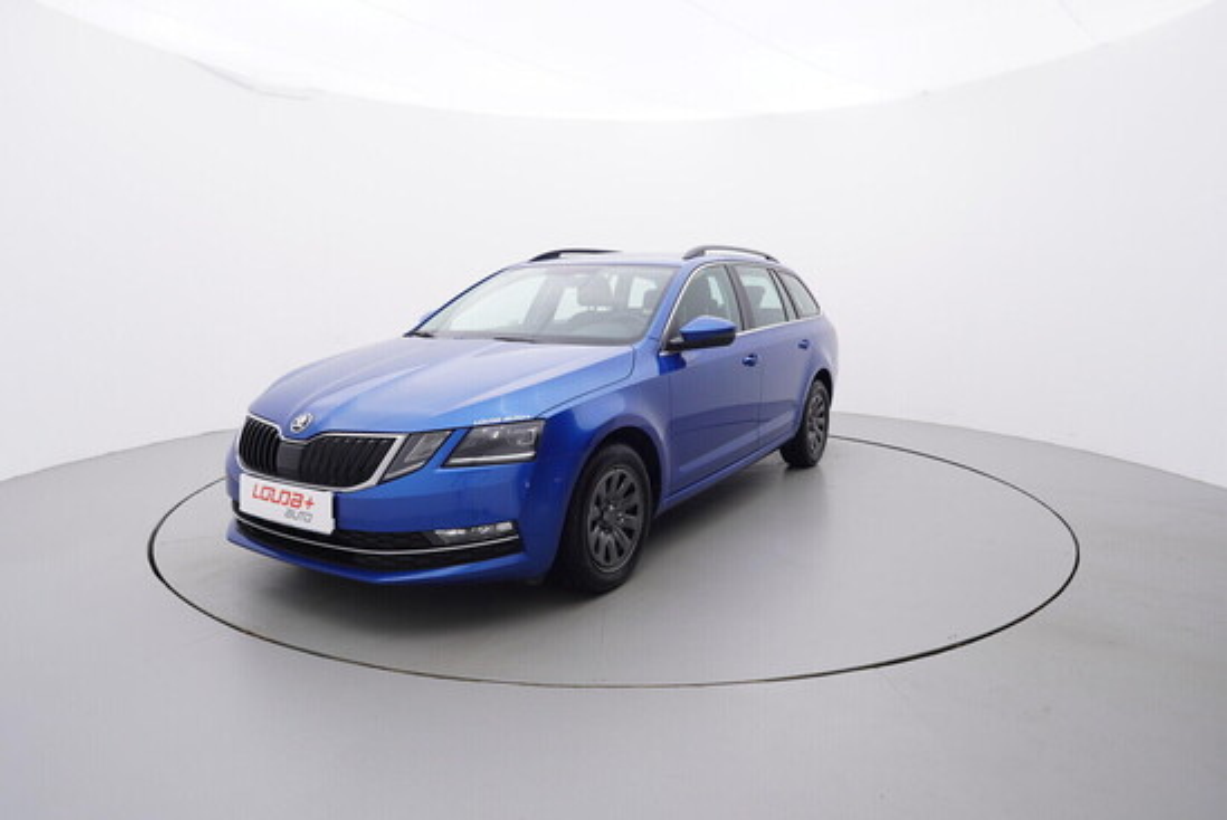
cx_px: 614
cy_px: 410
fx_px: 767
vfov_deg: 56.2
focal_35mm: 22
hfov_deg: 77.3
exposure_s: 1/80
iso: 200
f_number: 5
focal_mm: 15
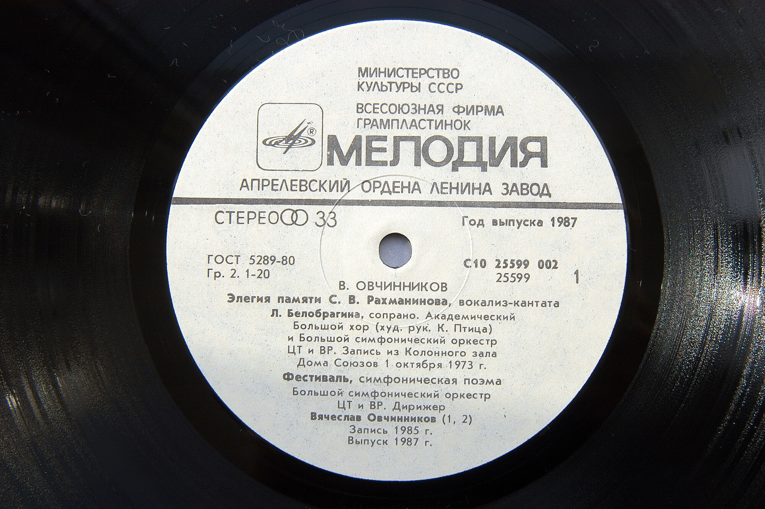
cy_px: 254
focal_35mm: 52
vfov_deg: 25.7
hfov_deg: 37.9
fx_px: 1115
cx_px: 382
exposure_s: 1/100
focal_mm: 35
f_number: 5
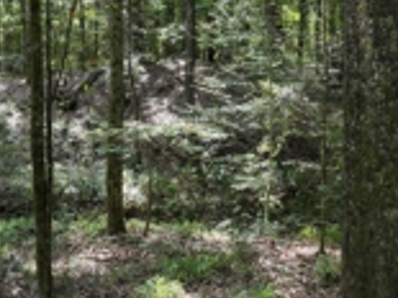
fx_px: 712
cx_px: 290
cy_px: 92
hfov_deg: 30.8
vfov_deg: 23.5
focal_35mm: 62
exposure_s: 1/160
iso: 150
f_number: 2.8
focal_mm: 12.29
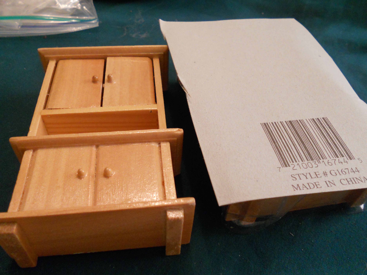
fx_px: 339
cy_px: 138
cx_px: 184
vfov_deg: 44.2
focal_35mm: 32
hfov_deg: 56.8
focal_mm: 5.8
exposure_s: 1/60
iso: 400
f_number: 3.5
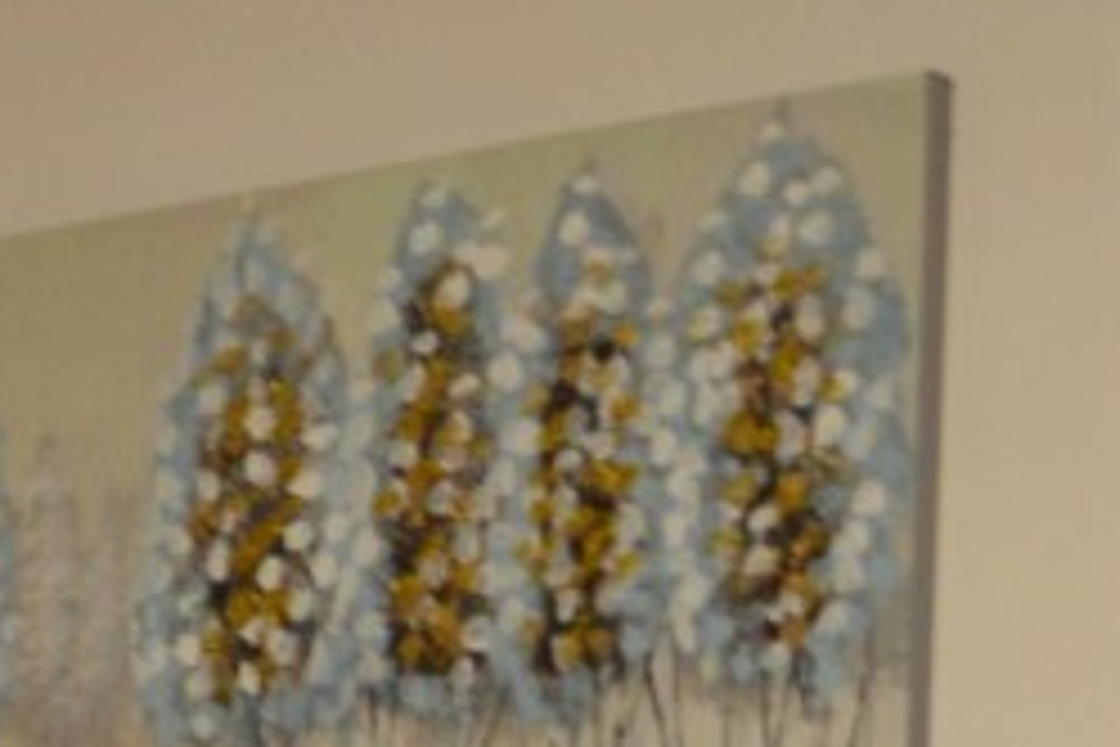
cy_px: 1980
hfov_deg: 9.2
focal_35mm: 205
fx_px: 6385
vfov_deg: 6.3
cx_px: -1372
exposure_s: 1/15
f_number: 3.8
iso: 500
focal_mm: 21
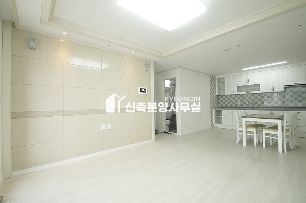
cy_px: 102
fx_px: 127
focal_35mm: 15
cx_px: 153
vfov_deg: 77.2
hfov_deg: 100.4
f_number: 9
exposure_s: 1/40
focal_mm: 10
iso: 800
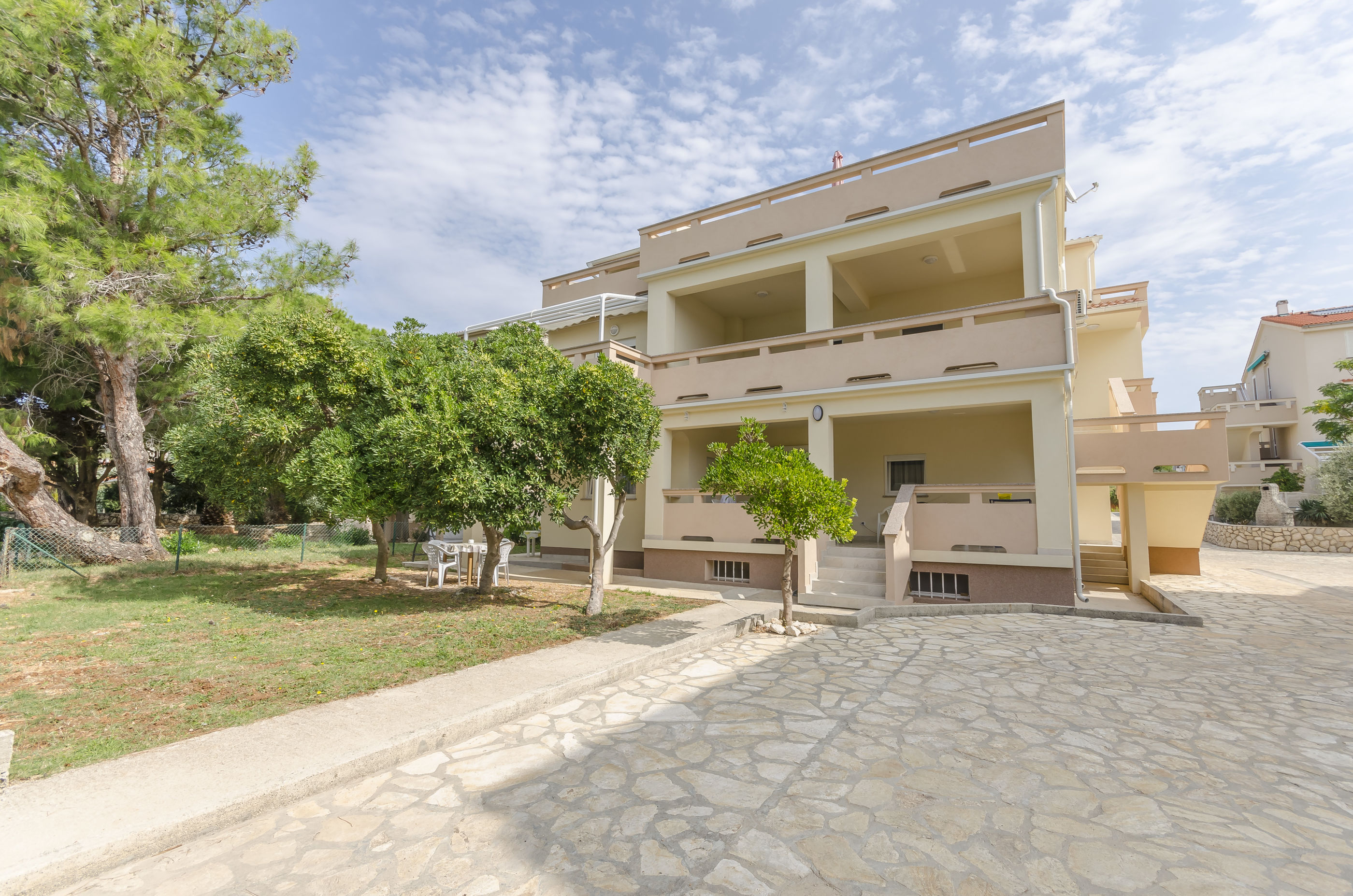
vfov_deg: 77.1
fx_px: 563
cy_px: 448
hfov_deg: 100.5
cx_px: 676
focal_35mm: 15
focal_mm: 10
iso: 100
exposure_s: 1/200
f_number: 9
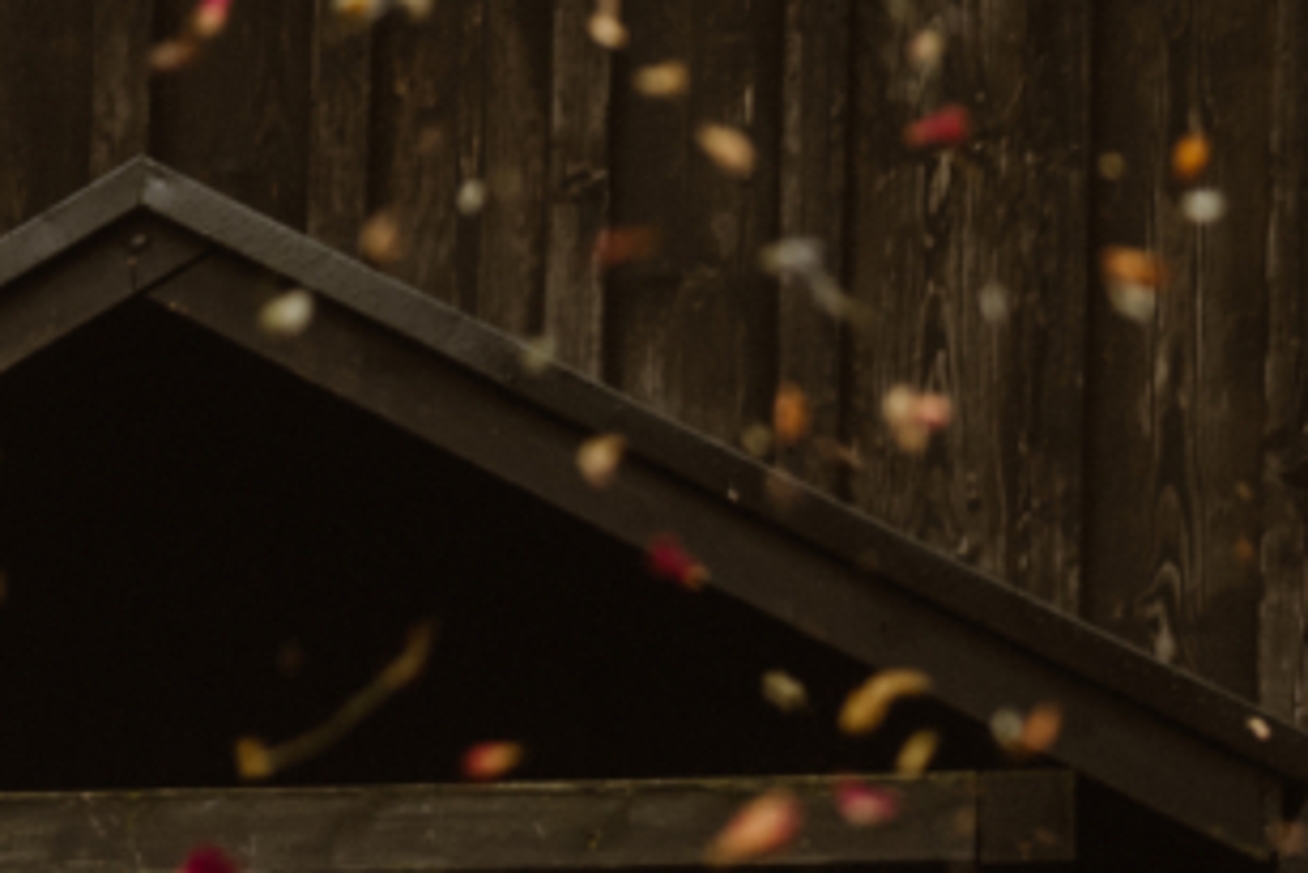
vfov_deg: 6.6
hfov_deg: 9.8
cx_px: -767
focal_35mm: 203
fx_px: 7379
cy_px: 1786
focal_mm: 48
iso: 100
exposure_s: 1/125
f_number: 3.5
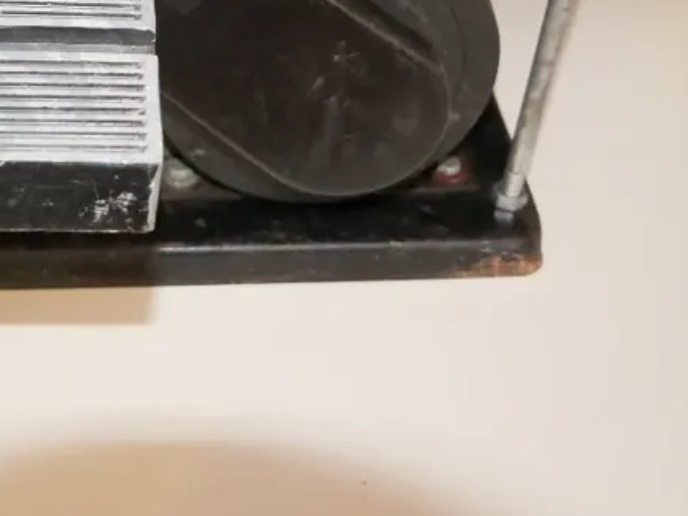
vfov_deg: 19.9
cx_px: 175
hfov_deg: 27.0
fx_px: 1412
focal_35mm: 71
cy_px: -31
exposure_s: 1/80
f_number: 4
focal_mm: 15
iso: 3200
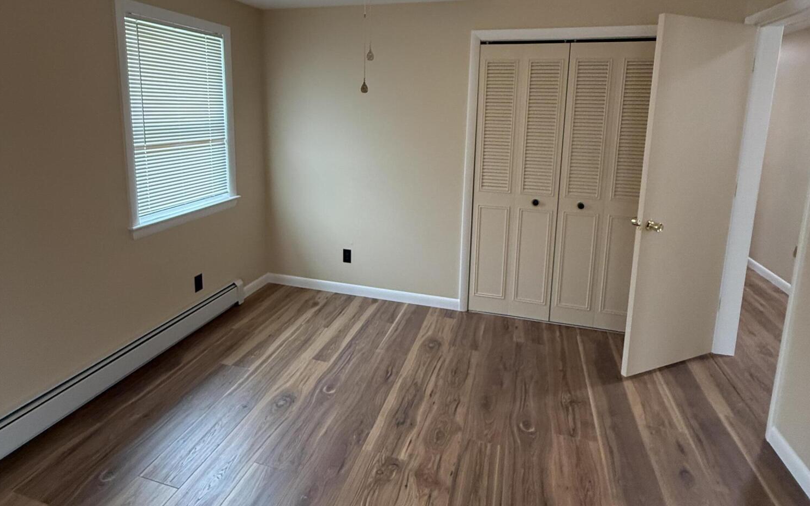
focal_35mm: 20
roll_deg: -1.7
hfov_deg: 85.1
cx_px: 404
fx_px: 441
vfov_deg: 58.6
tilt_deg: -9.1
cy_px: 178
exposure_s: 1/120
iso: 320
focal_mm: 2.22
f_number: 2.2
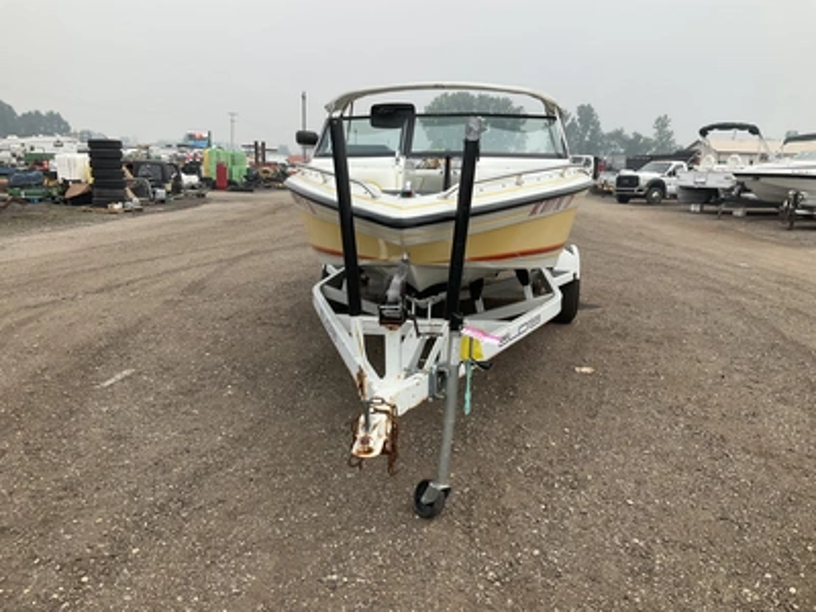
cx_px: 408
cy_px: 306
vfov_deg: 48.2
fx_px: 684
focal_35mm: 29
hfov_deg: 61.7
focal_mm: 3
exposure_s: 1/1121
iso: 25
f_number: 1.8
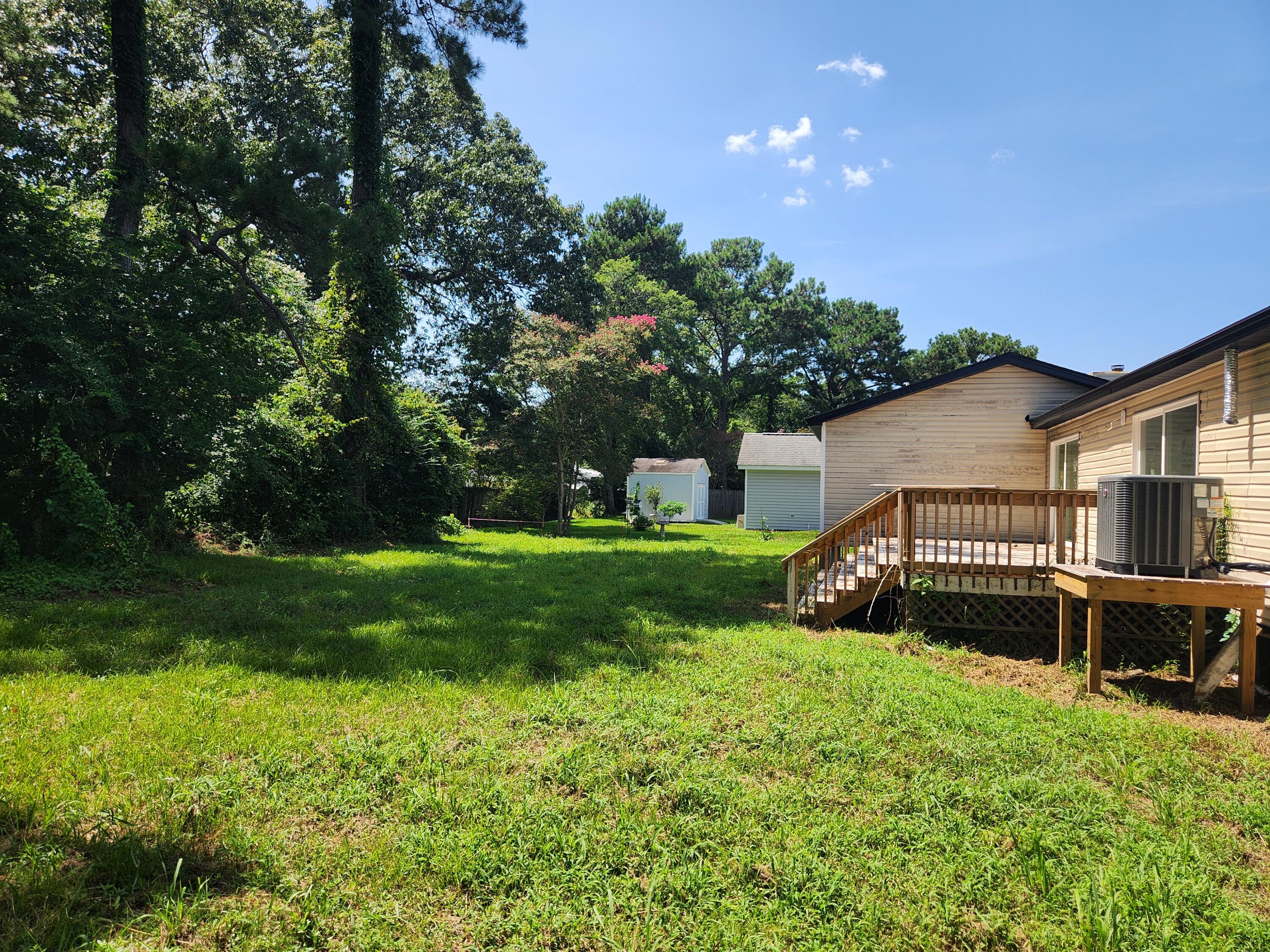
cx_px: 635
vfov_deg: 58.9
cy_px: 476
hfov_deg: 73.9
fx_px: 844
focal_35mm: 23
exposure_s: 1/937
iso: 20
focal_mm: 5.4
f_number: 1.8
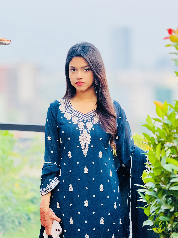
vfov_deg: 20.0
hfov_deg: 15.1
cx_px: 90
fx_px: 672
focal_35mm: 98
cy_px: 133
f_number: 2.8
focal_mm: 9
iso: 125
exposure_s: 1/50
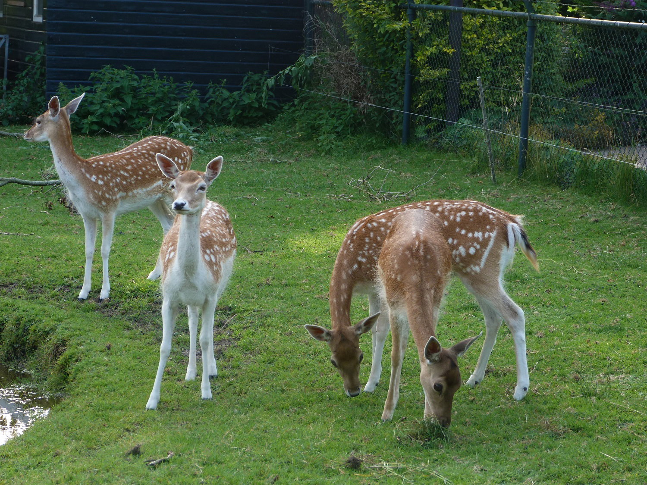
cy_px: 242
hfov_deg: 16.1
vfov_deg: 12.1
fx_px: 2280
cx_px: 324
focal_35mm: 122
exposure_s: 1/80
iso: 80
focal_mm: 21.9
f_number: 3.6
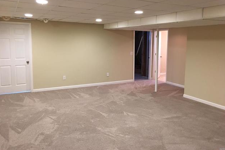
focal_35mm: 31
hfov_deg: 60.3
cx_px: 115
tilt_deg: -5.6
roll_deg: -0.6
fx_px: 194
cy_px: 65
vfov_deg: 42.2
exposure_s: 1/10
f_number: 2.2
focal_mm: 4.15
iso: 80
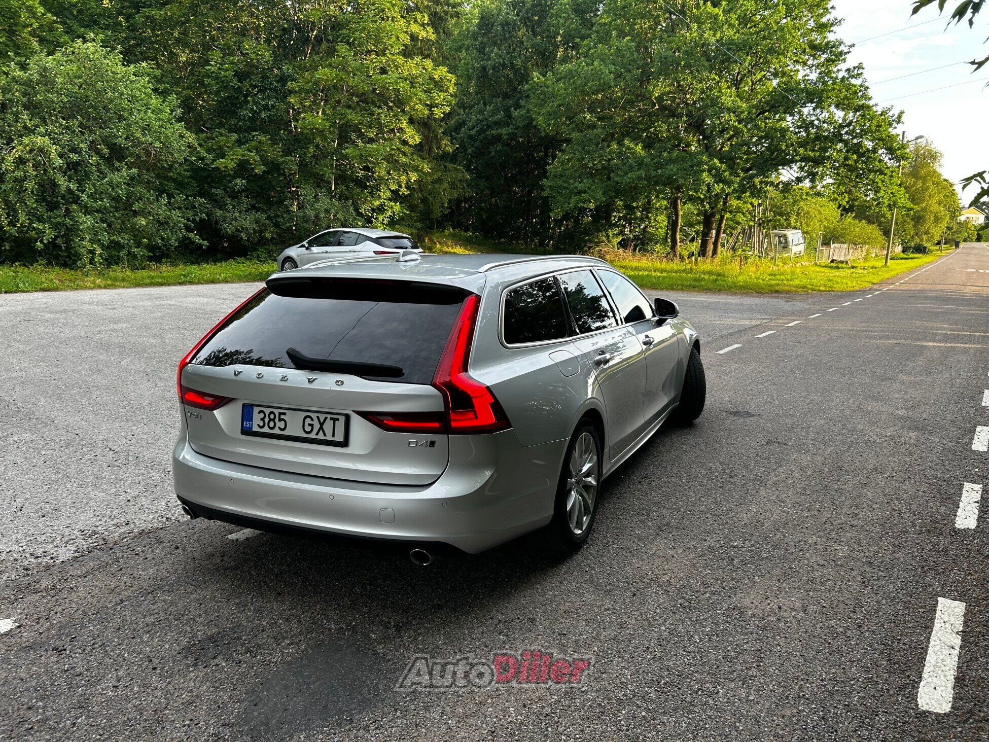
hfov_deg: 67.3
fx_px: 743
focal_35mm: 26
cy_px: 371
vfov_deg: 53.1
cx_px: 494
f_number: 1.5
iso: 50
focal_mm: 5.7
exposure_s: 1/306
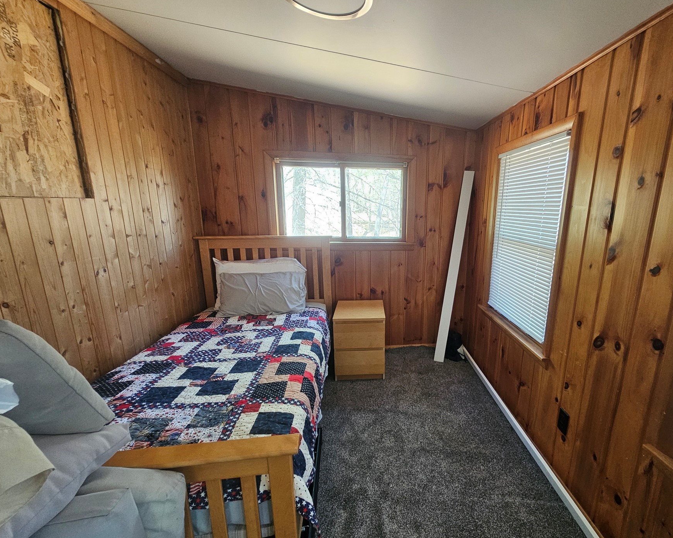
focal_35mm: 15
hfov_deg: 96.0
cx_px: 391
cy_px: 277
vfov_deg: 84.0
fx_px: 299
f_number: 2.2
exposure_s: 1/40
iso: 400
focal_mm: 2.2
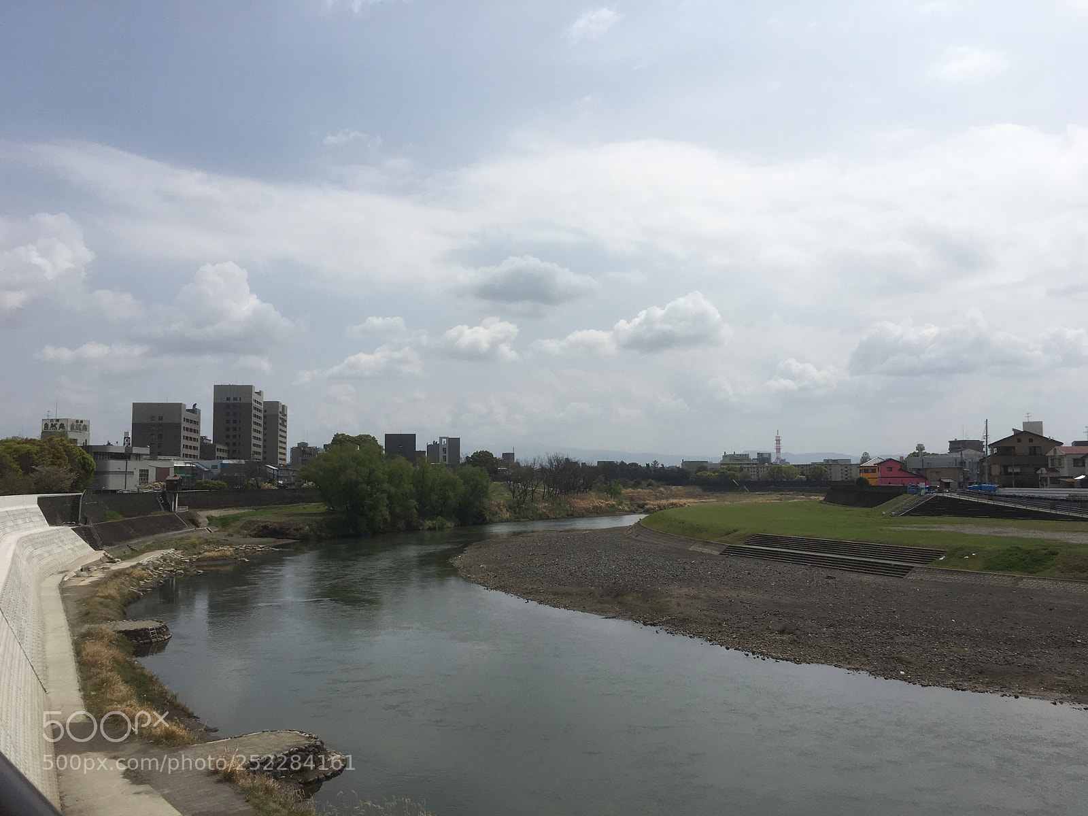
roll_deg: +1.1
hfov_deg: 61.7
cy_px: 408
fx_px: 911
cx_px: 544
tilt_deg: +3.4
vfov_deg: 48.2
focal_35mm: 29
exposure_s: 1/4525
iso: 25
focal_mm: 4.15
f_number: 2.2
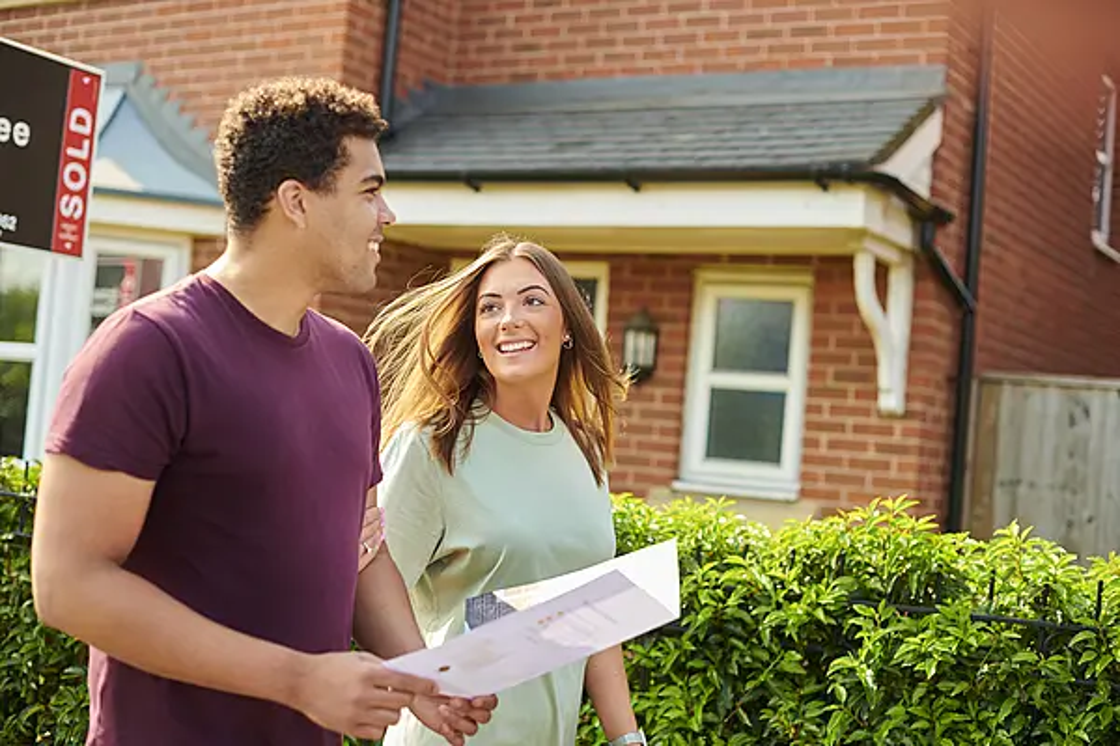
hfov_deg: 39.6
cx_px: 560
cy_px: 373
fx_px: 1555
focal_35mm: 50
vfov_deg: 27.0
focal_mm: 50
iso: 100
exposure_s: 1/320
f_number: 2.8
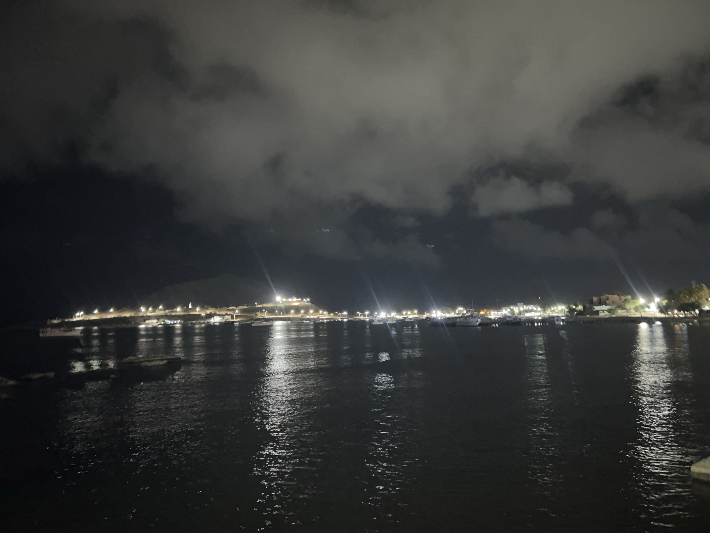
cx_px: 355
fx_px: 533
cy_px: 266
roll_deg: +1.2
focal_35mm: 26
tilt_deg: +4.2
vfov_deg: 53.1
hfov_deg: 67.3
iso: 1250
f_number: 1.5
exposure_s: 1/4
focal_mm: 5.7
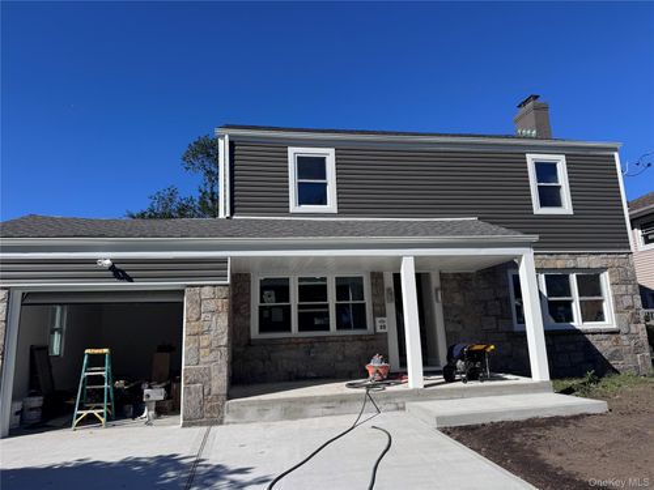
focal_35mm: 24
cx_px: 327
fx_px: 453
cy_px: 245
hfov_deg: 71.6
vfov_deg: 56.8
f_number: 1.78
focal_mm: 6.76
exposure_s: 1/6410
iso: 80
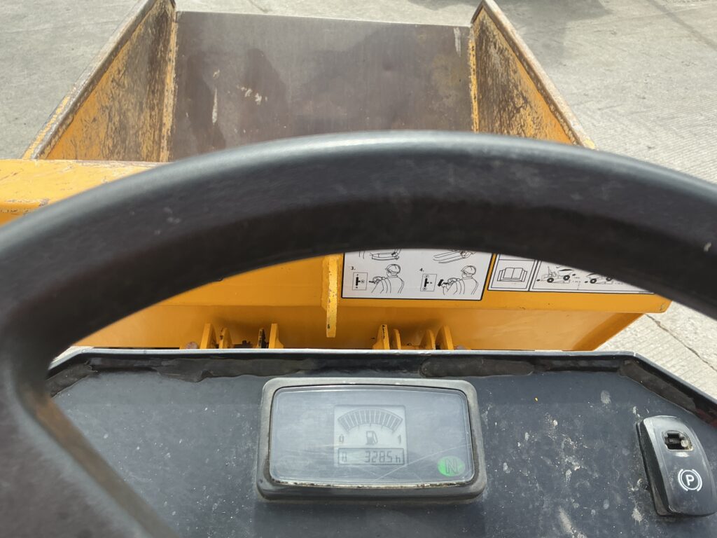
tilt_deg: -39.0
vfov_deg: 49.7
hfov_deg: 63.4
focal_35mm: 28
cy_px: 269
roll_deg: -5.8
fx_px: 580
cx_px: 358
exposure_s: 1/816
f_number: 1.8
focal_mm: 3
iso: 25
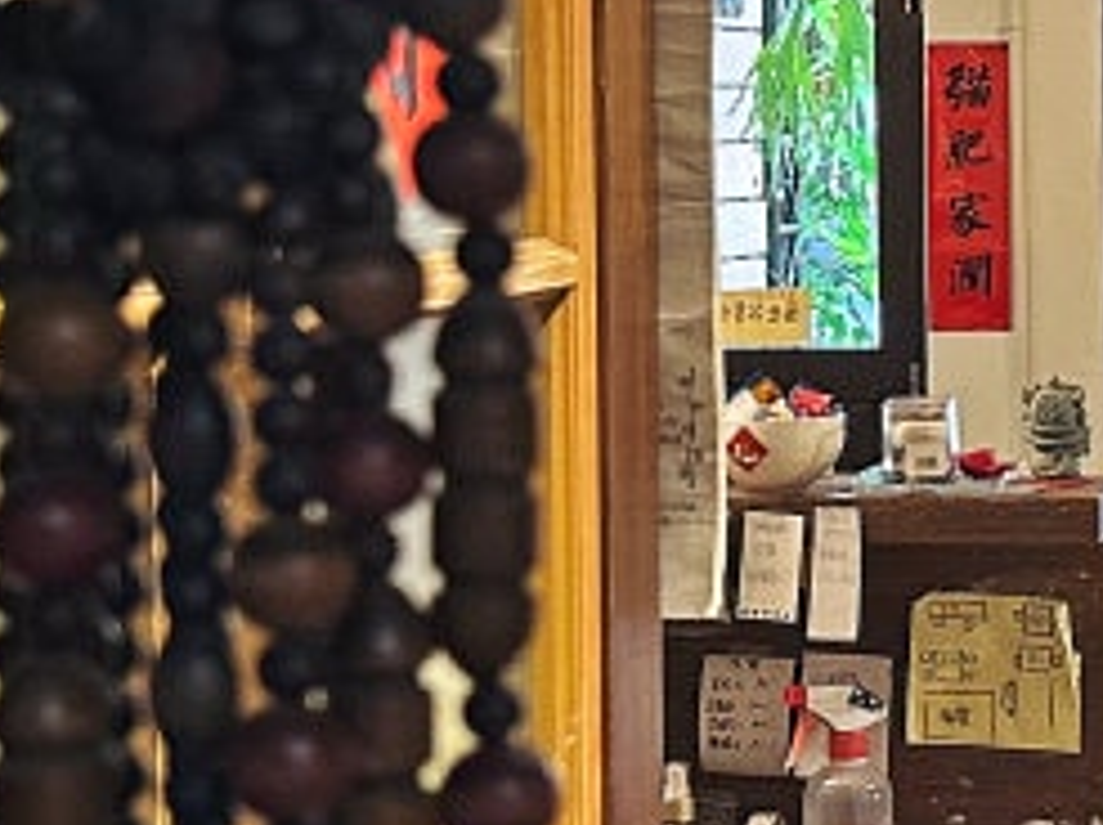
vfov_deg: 11.4
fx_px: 4138
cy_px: 312
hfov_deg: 14.3
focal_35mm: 130
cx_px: 1623
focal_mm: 6.86
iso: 200
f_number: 1.78
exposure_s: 1/60
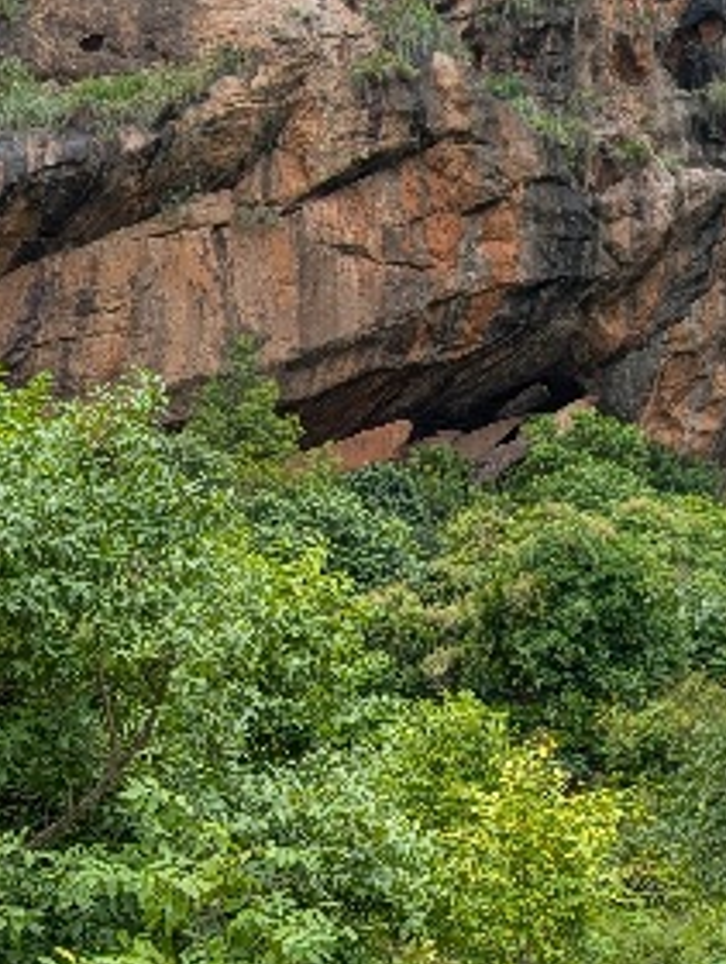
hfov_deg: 21.1
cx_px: 392
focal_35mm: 70
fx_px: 1952
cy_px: 664
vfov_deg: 27.5
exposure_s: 1/714
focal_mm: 6.9
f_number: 1.68
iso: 23
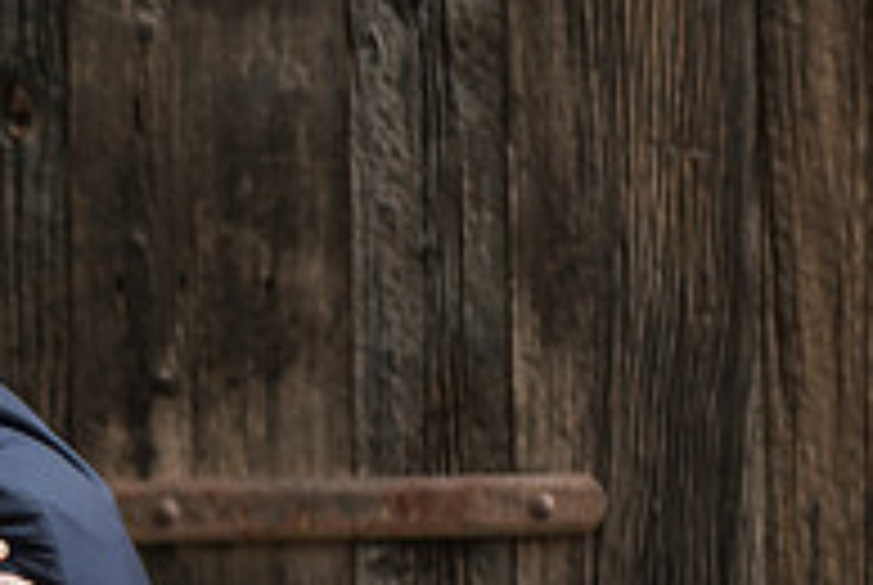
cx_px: -284
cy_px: 637
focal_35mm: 463
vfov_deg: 3.0
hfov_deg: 4.4
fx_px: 11245
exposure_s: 1/250
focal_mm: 155
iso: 800
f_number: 3.5
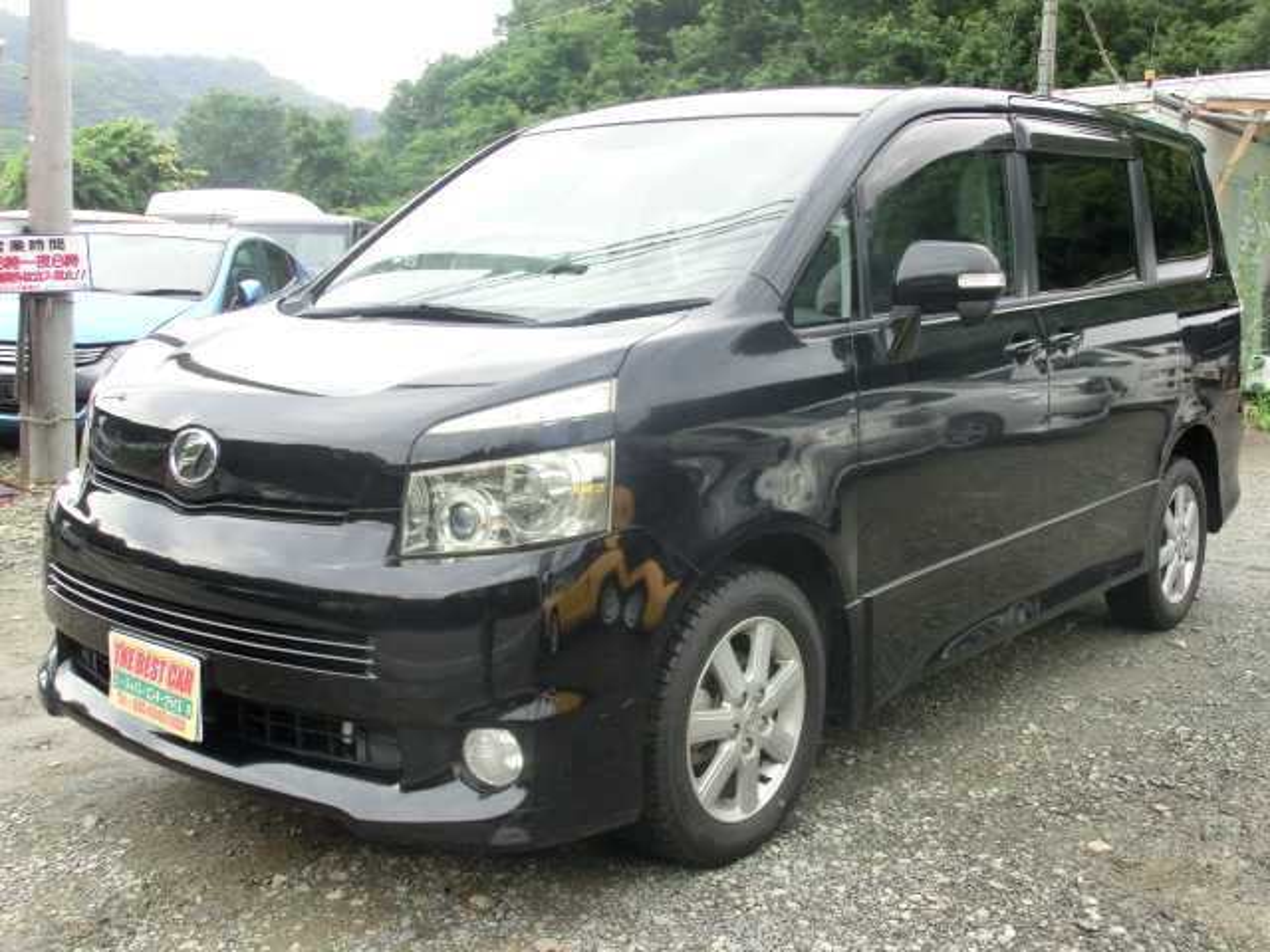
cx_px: 635
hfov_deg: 42.9
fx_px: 1614
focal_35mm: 44
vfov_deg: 32.9
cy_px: 476
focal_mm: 7.87
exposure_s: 1/60
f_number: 4.2
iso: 200
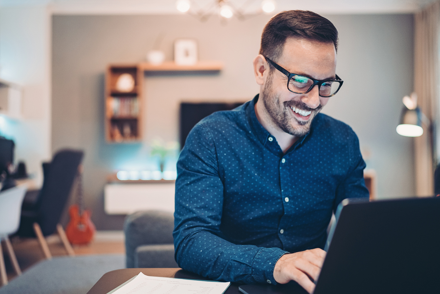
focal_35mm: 35
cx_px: 220
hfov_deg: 54.4
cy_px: 147
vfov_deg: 37.9
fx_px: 428
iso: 1250
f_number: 1.4
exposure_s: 1/200
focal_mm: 35
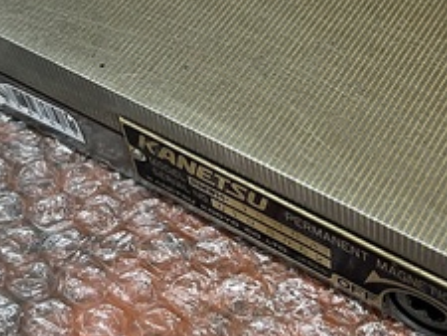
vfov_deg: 19.5
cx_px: 278
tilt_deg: -49.4
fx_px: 956
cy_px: 18
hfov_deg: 26.2
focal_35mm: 74
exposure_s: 1/50
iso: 125
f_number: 1.6
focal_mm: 5.1
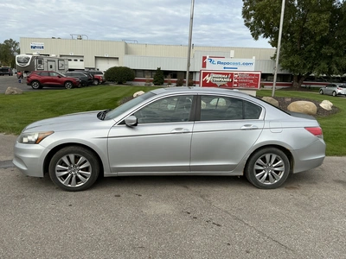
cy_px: 130
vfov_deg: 49.7
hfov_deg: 63.4
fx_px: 280
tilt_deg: -10.5
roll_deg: -3.3
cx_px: 173
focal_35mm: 28
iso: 25
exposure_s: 1/2141
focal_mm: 3
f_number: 1.8
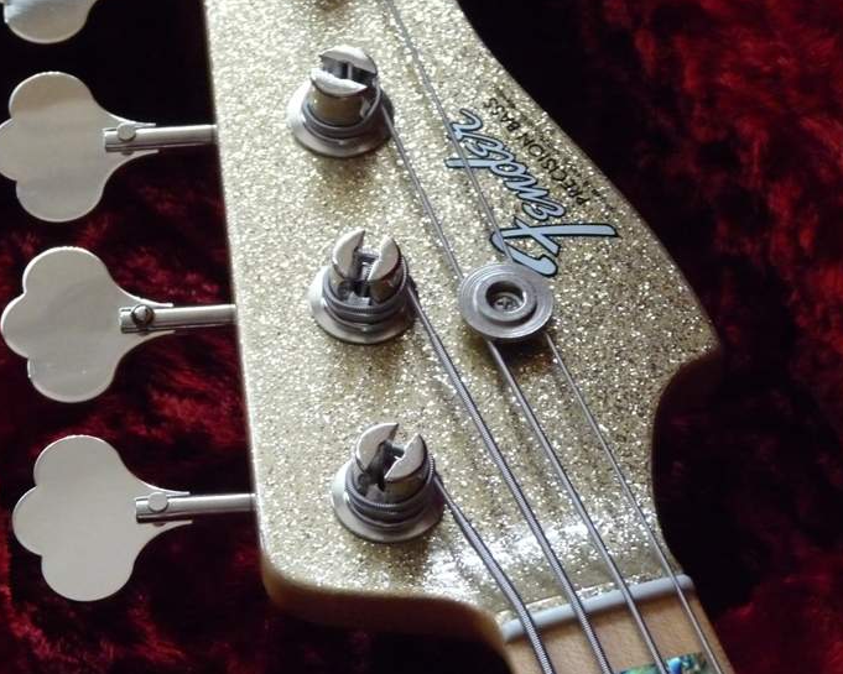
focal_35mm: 192
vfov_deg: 8.0
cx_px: 468
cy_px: 215
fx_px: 4791
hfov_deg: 10.1
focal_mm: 23.7
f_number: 3.6
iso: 800
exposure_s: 1/20
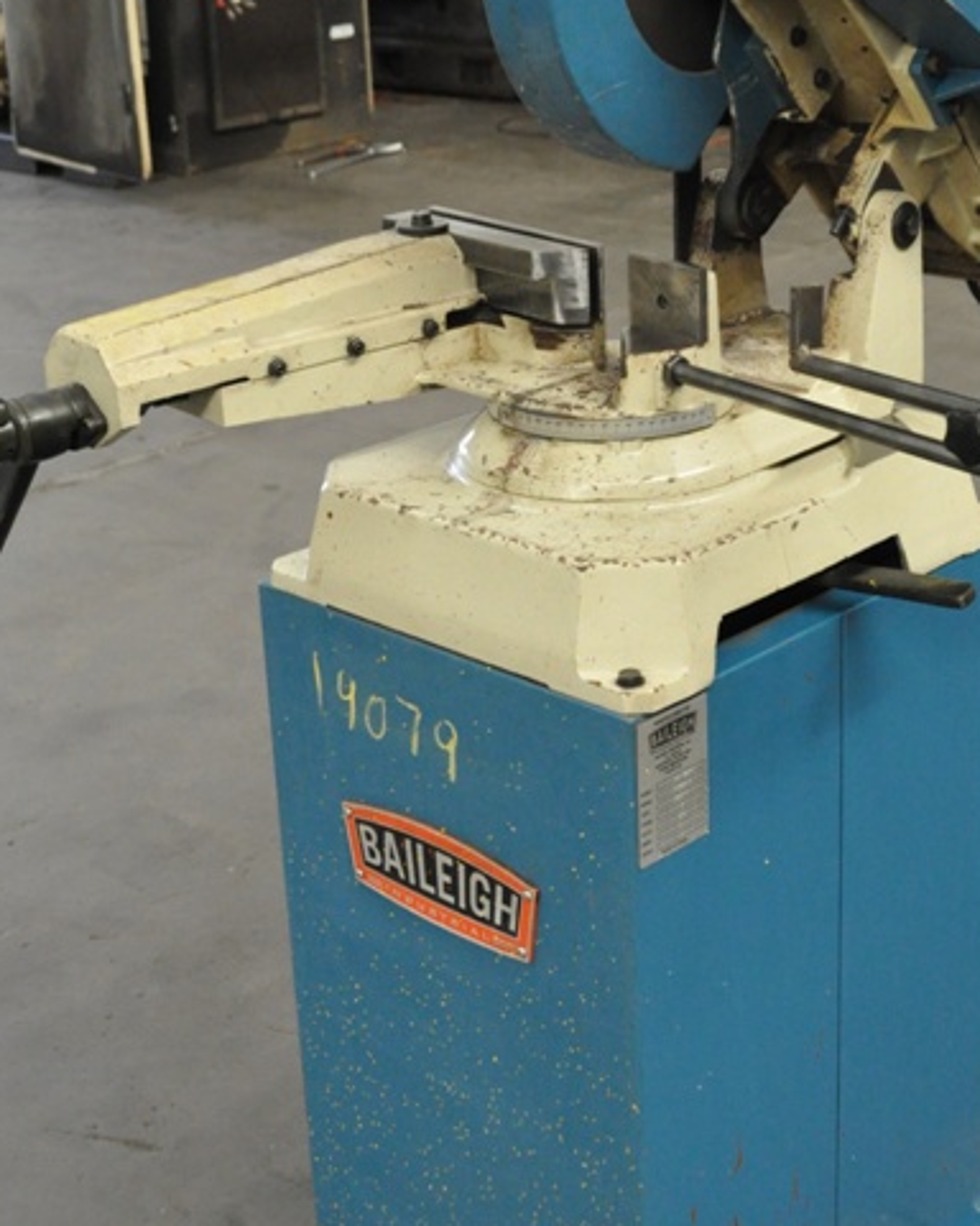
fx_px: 2175
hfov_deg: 25.4
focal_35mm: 60
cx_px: 569
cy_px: 370
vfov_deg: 31.1
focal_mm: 20
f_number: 3.5
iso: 1800
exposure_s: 1/30
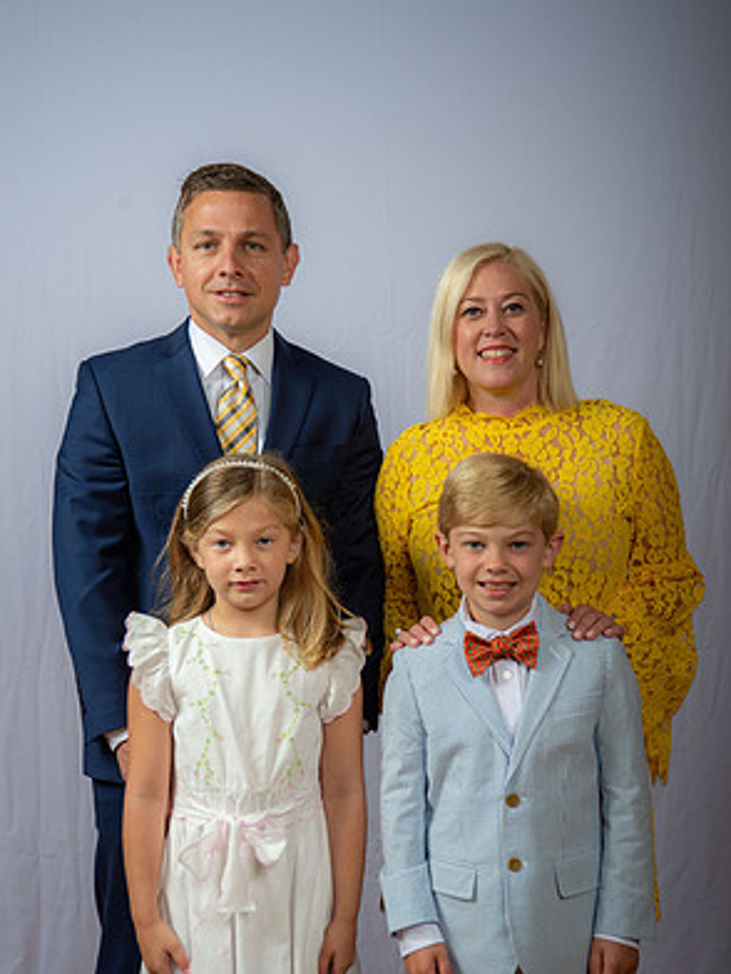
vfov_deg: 30.2
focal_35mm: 64
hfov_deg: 22.9
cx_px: 367
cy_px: 547
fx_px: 1802
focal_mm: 58
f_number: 6.3
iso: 250
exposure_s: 1/200
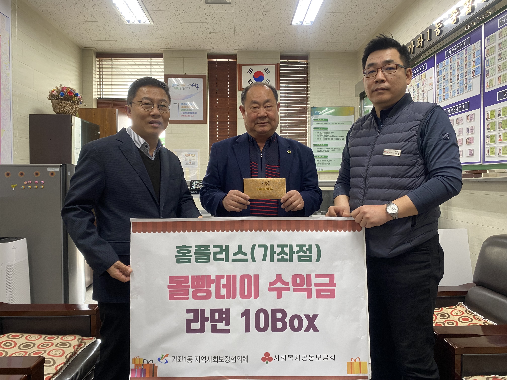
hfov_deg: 67.3
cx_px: 254
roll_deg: -0.7
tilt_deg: -3.1
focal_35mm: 26
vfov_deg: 53.1
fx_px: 381
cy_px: 190
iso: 100
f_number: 1.8
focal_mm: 4.25
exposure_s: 1/60
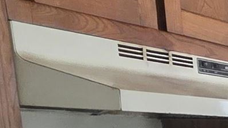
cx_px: 580
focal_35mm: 110
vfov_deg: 9.8
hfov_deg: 13.2
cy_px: 303
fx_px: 664
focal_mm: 2.2
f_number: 1.9
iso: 640
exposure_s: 1/60
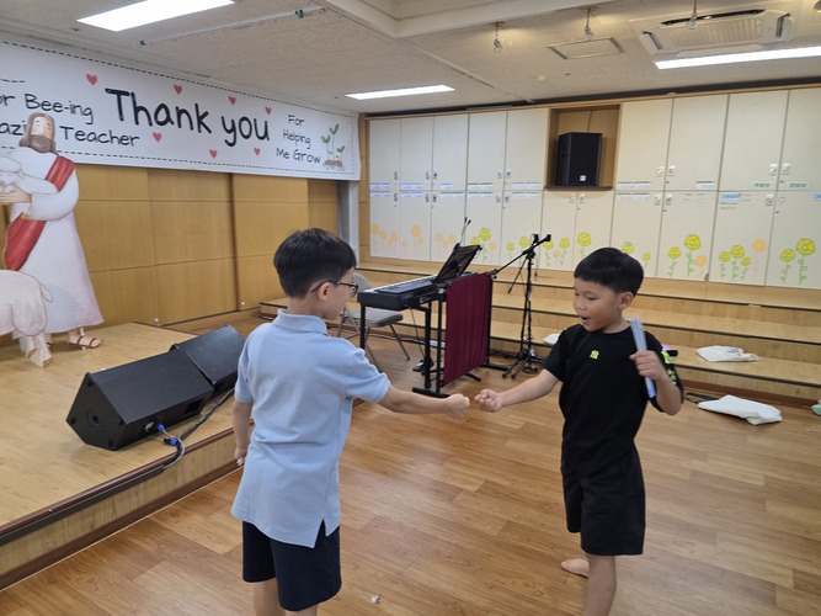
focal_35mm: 23
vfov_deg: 58.9
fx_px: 545
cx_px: 410
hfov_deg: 73.9
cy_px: 308
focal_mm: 6.3
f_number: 1.7
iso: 160
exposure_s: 1/120
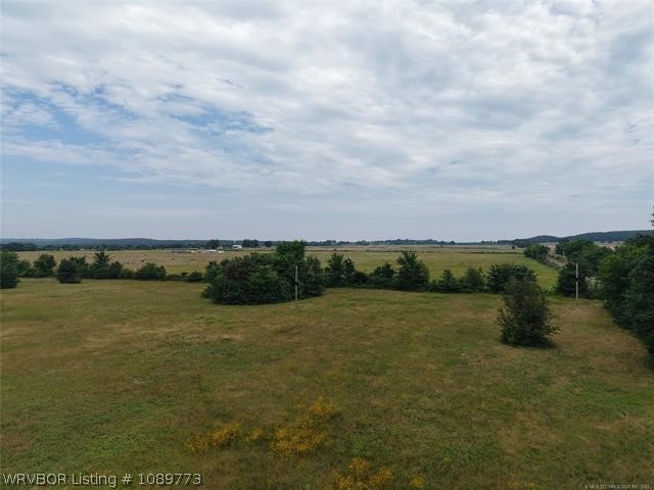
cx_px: 327
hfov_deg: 71.6
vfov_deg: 56.8
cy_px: 245
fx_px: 453
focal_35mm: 24
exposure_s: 1/3200
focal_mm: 8.67
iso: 150
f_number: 1.8
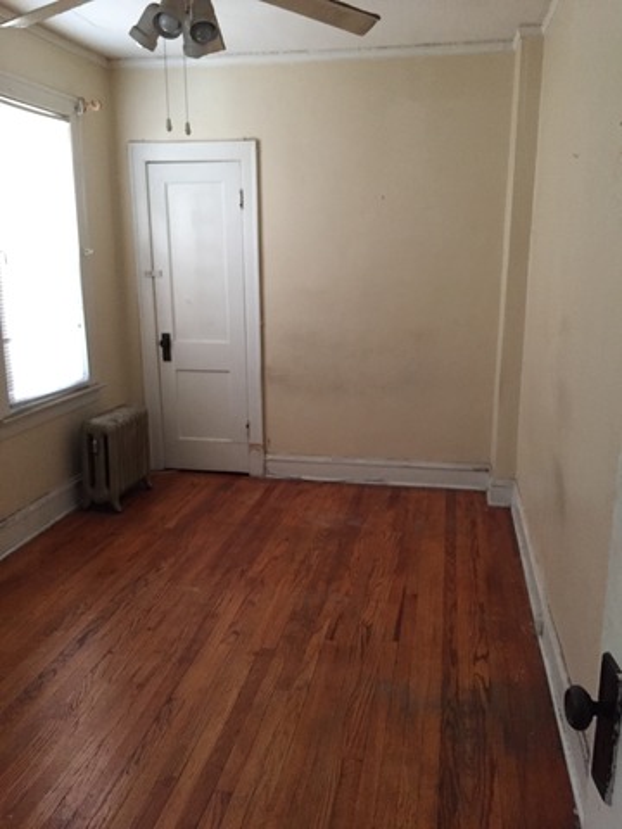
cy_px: 414
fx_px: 695
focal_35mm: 29
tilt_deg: -11.9
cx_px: 311
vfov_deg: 61.7
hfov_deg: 48.2
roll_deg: -0.6
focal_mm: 4.15
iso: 320
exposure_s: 1/15
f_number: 2.2
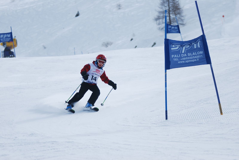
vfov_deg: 6.8
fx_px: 1346
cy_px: 80
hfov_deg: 10.1
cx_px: 120
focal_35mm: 202
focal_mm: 135
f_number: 5
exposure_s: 1/1000
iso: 110
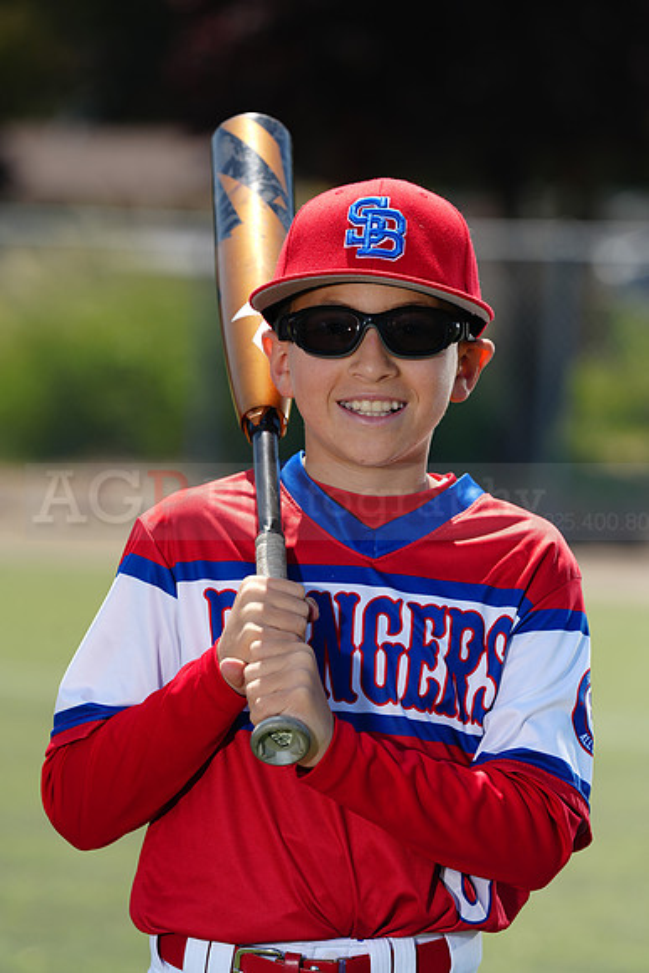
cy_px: 486
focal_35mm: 195
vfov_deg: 10.5
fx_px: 5270
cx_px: 324
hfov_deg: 7.0
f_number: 5
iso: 50
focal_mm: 195
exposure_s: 1/250
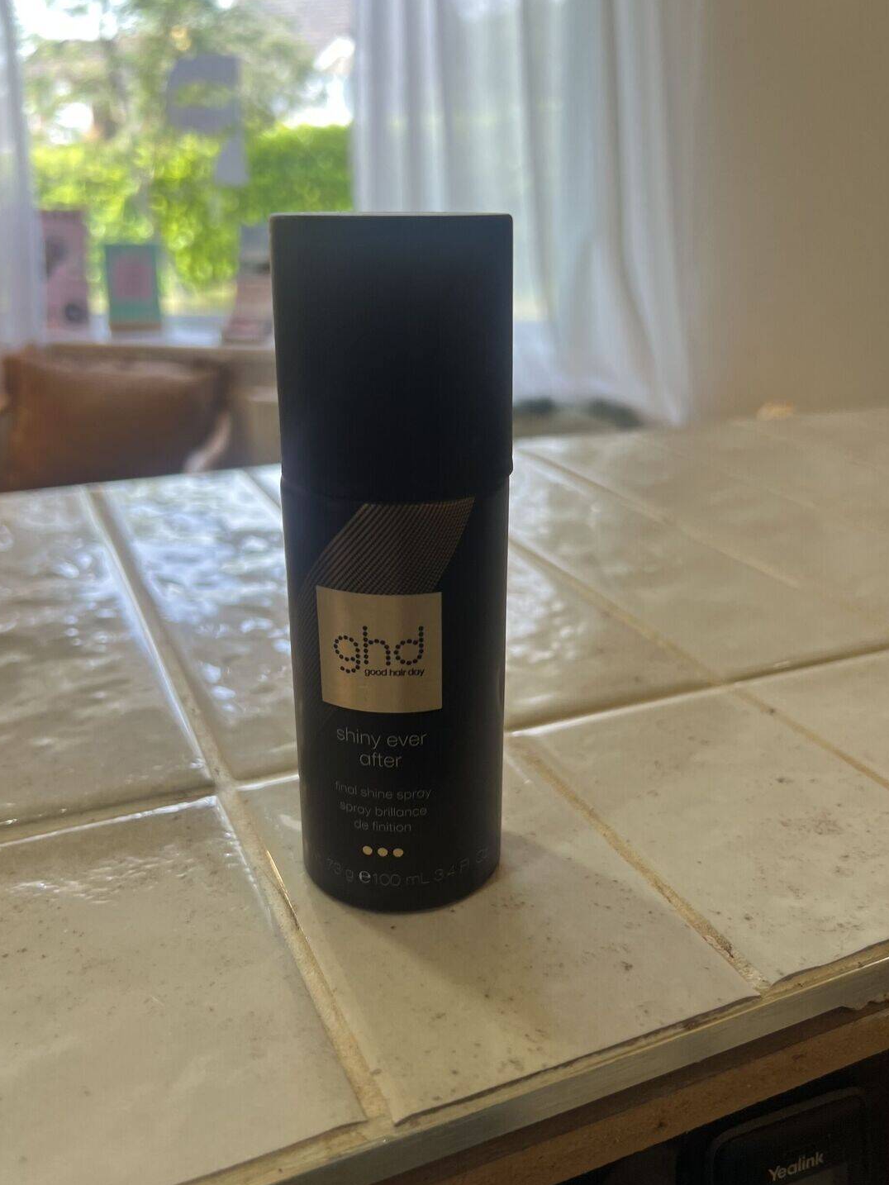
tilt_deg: -24.9
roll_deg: +1.0
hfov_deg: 48.2
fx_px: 993
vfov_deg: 61.5
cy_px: 645
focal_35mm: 29
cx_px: 449
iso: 32
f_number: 1.5
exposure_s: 1/107
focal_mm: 5.7
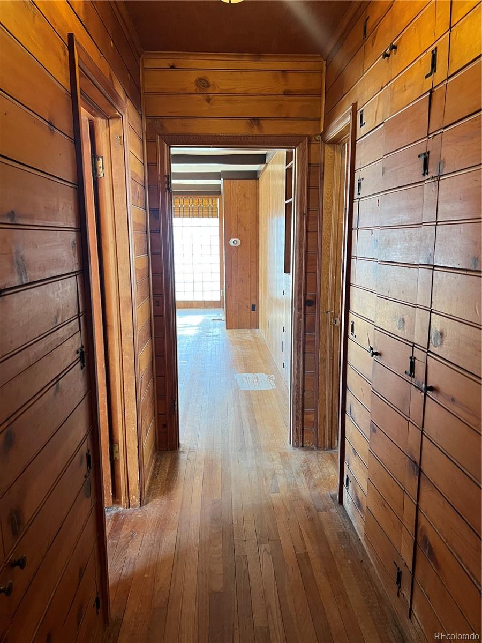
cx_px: 241
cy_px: 322
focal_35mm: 26
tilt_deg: -9.8
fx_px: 483
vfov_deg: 67.3
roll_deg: +1.0
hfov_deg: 53.1
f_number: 1.5
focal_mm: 5.7
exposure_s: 1/60
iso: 160
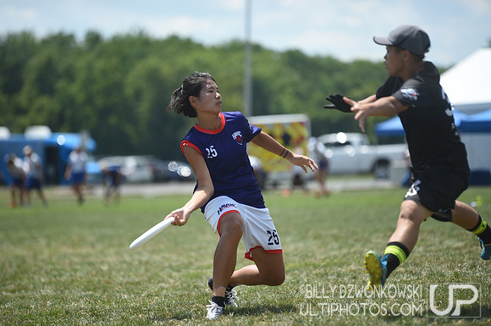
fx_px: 2520
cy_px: 163
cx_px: 246
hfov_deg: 11.1
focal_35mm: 185
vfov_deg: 7.4
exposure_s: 1/1250
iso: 100
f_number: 2.8
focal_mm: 185
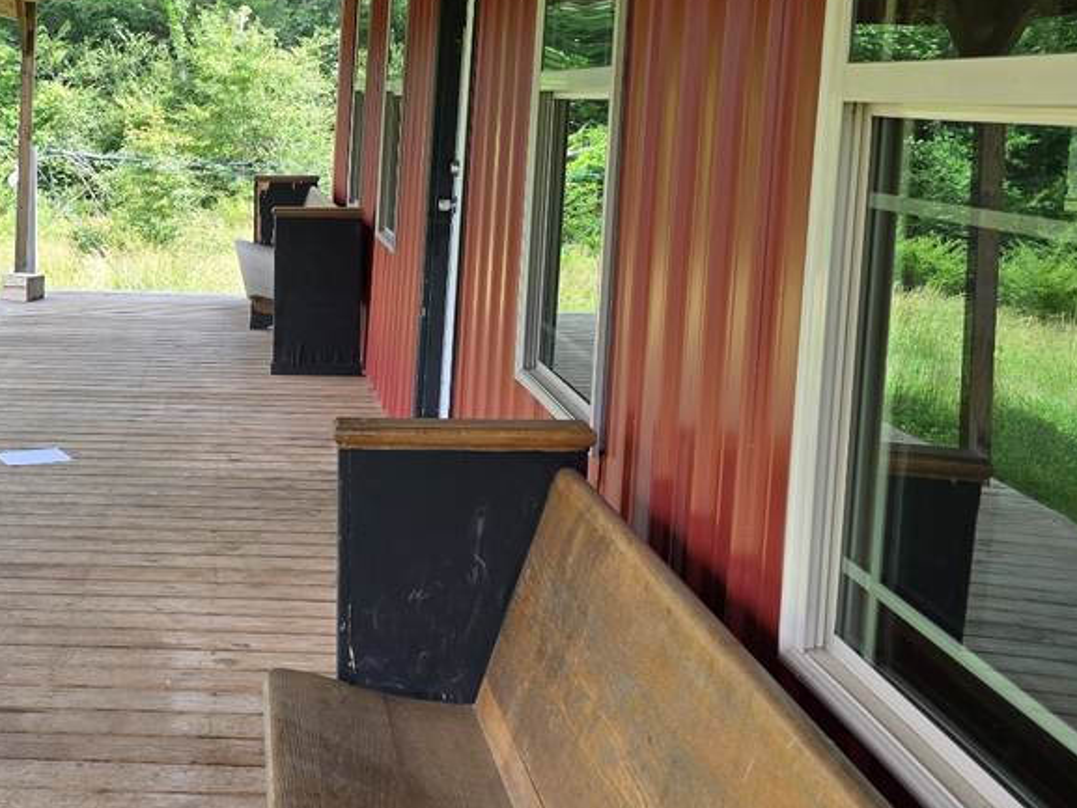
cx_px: 112
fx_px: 1587
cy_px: 226
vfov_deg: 28.2
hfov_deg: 35.3
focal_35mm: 51
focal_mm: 6.3
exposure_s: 1/359
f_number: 1.7
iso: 32
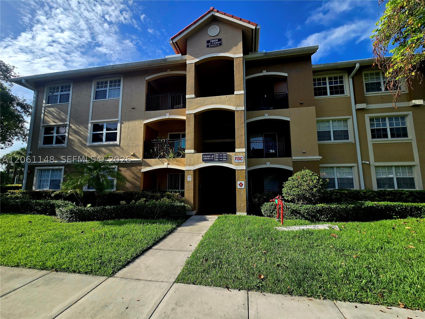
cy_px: 160
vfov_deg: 89.9
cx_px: 212
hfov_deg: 106.2
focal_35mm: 13
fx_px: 160
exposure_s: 1/1667
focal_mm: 2.2
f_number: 2.2
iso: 50
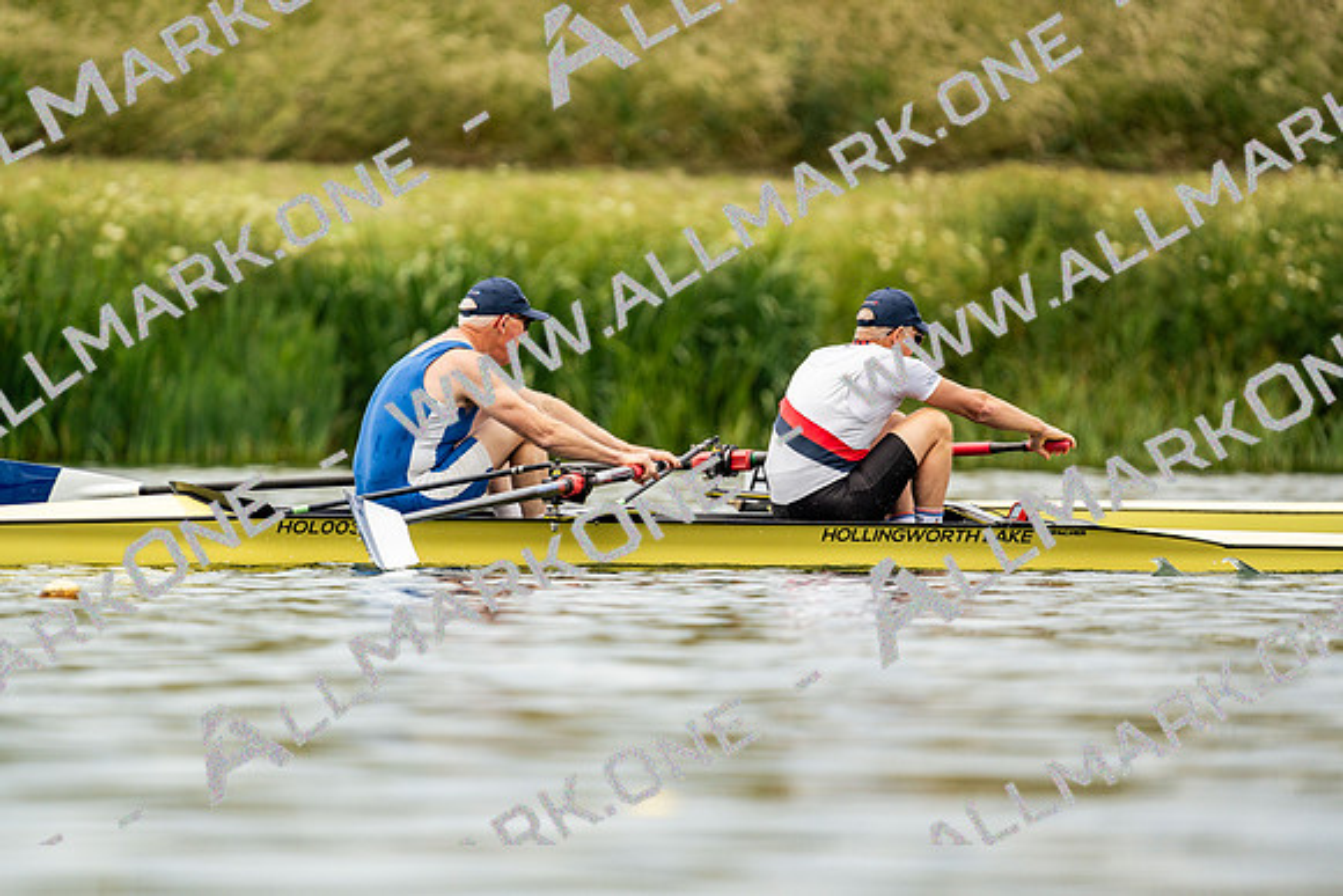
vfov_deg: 2.3
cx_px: 672
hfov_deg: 3.4
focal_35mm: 600
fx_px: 22388
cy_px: 448
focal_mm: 600
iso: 400
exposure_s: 1/2000
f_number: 6.3
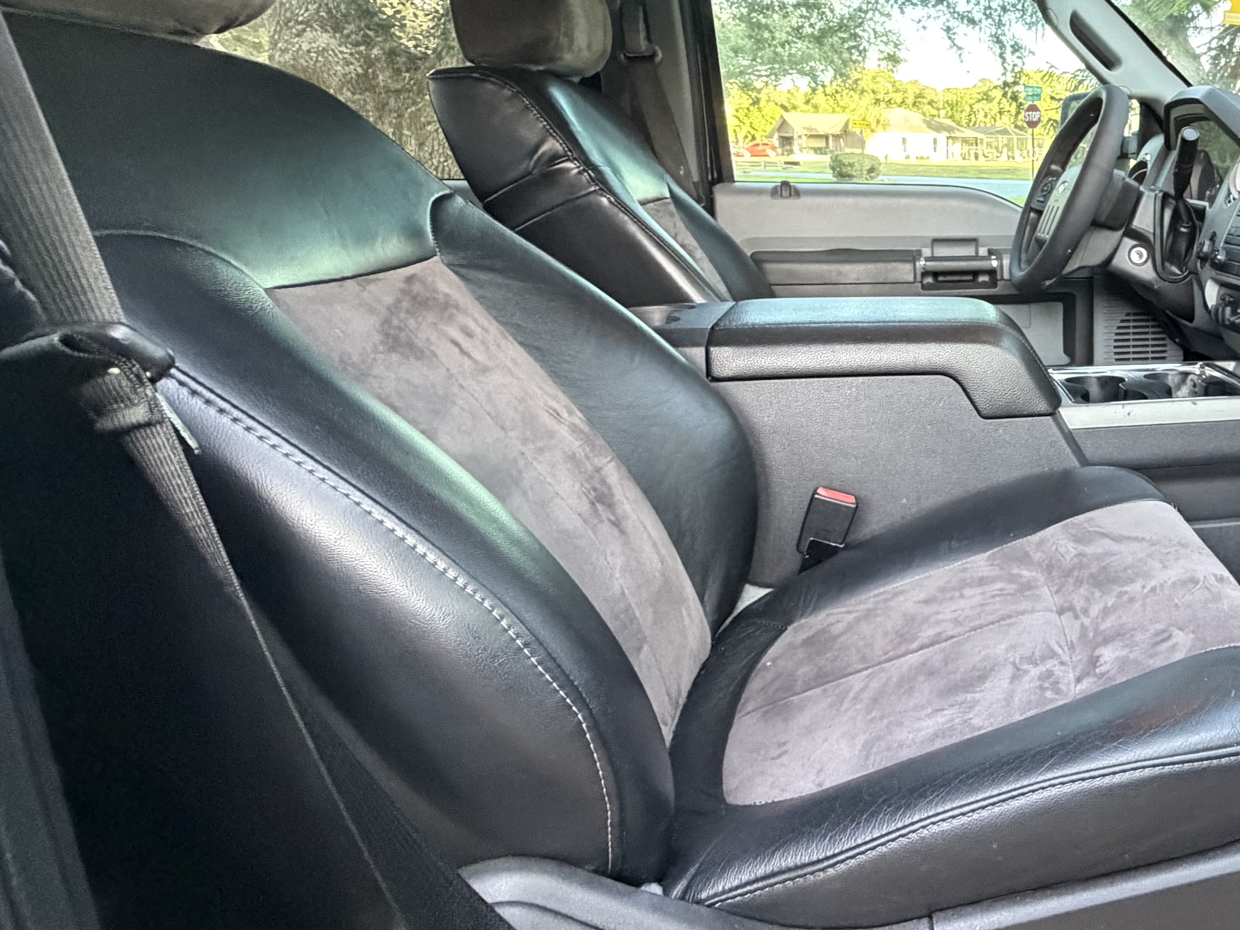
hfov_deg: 55.8
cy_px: 358
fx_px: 967
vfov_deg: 50.9
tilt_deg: -12.6
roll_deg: -0.8
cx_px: 1134
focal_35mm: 27
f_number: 2.2
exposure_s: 1/60
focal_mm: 2.22
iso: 640
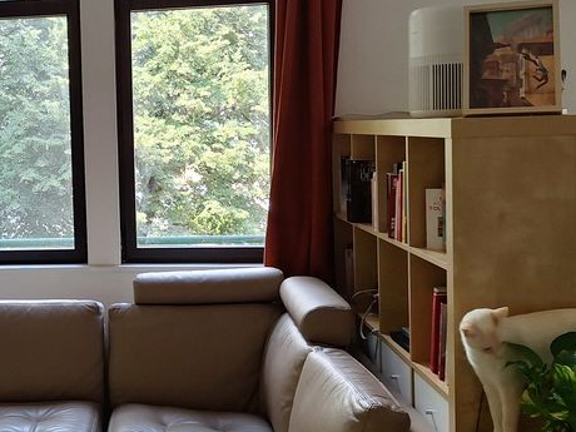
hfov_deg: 35.7
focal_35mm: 50
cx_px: 46
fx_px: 832
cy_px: 162
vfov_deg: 29.0
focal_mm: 5.54
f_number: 1.8
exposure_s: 1/133
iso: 40
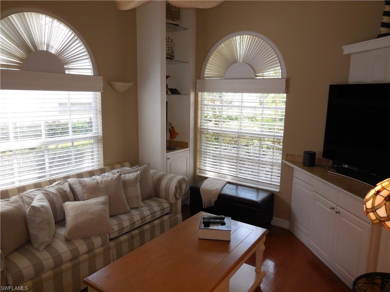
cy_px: 146
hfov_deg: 69.4
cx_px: 195
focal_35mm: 25
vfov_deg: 54.9
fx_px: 282
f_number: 3.1
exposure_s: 1/100
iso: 125
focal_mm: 4.5
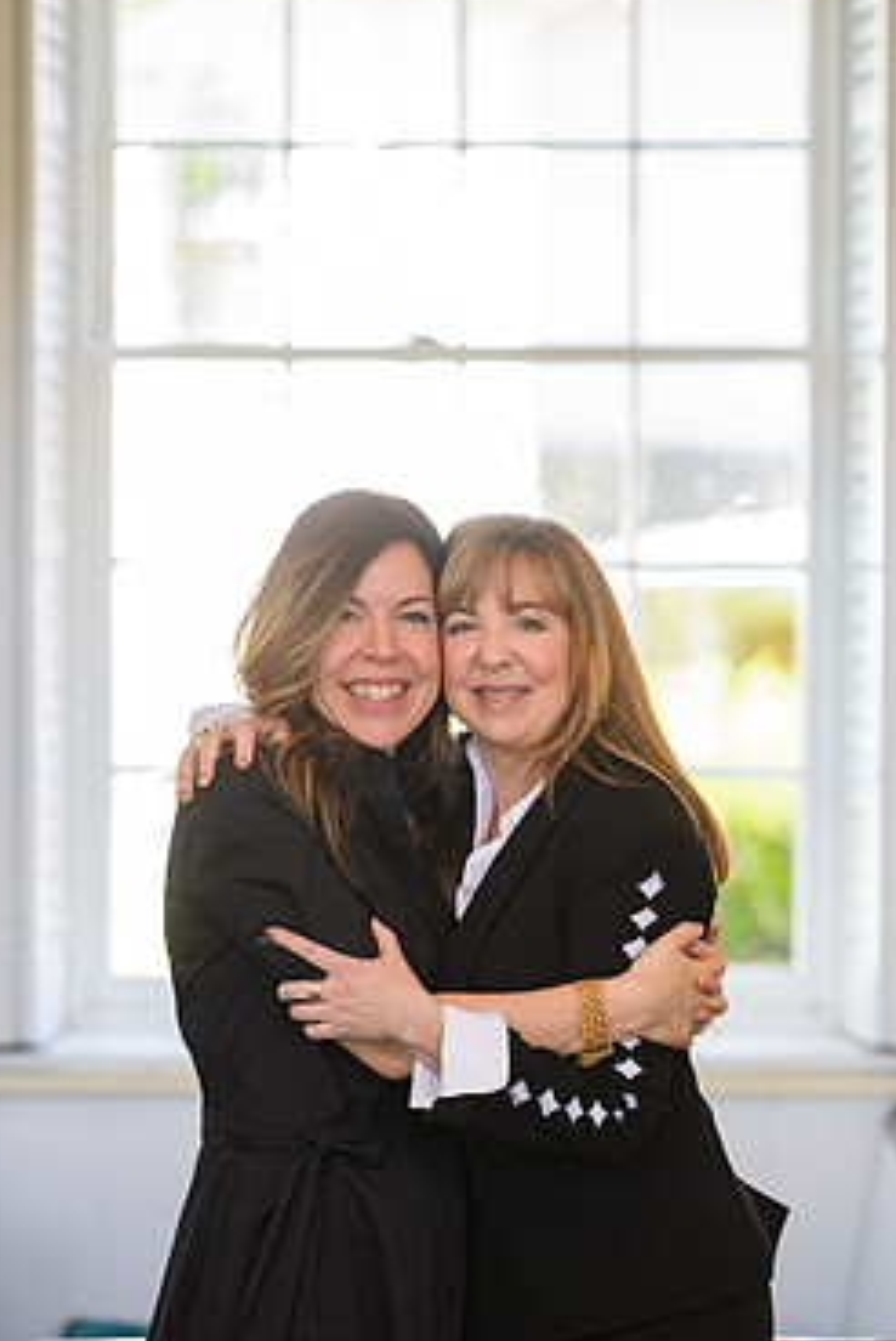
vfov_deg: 12.0
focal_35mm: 171
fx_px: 6372
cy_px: 707
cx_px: 488
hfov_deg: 8.0
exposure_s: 1/125
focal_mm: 140
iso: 400
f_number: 3.2
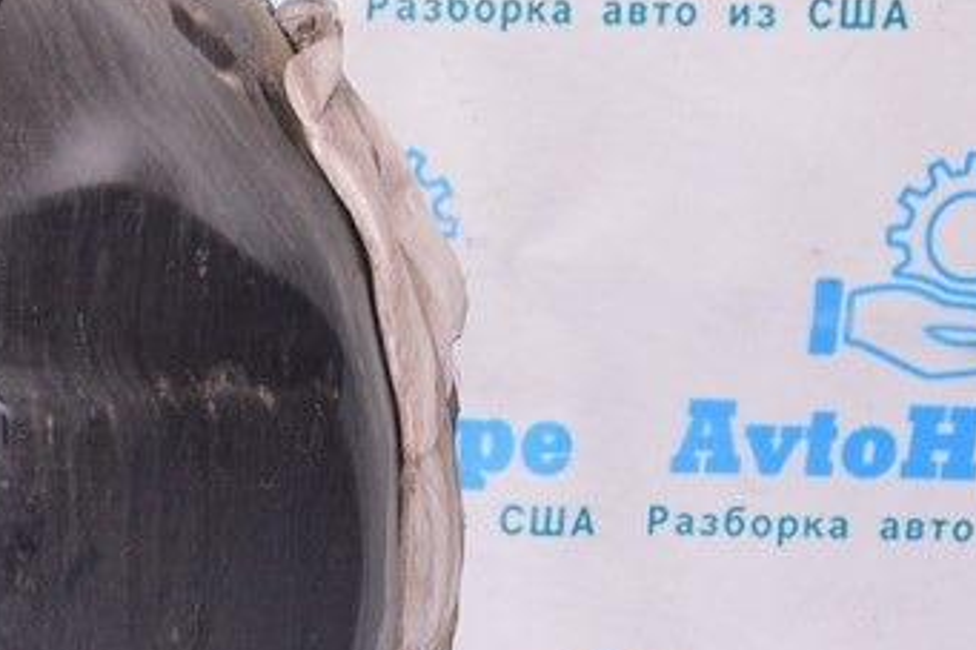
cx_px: -315
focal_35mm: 99
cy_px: 434
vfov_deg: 13.8
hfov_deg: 19.0
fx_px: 2683
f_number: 8
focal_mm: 22
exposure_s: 1/125
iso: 1600
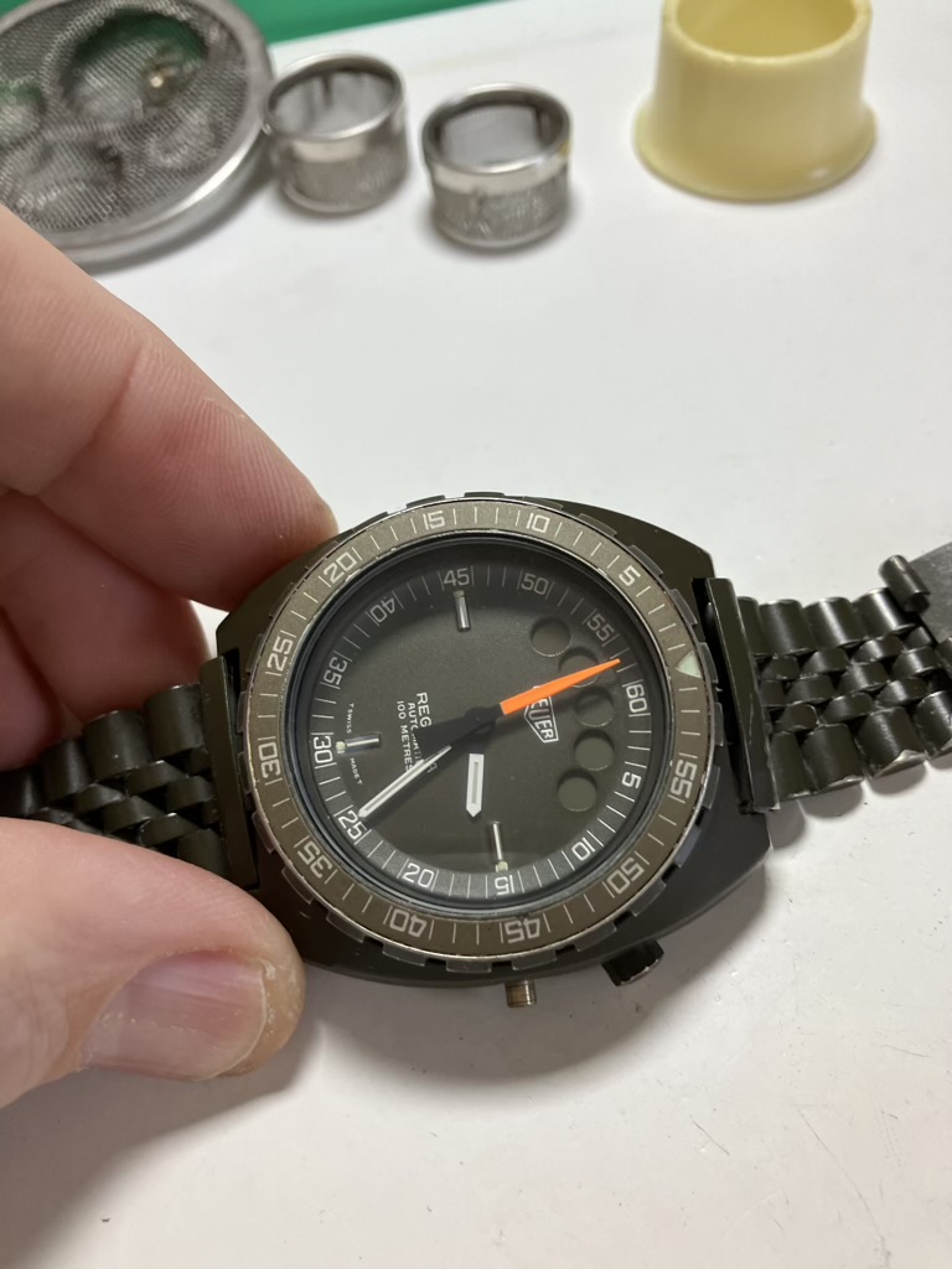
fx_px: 1027
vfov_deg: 63.4
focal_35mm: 28
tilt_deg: -56.2
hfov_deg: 49.7
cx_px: 476
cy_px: 634
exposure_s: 1/120
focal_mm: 3.99
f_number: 1.8
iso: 80
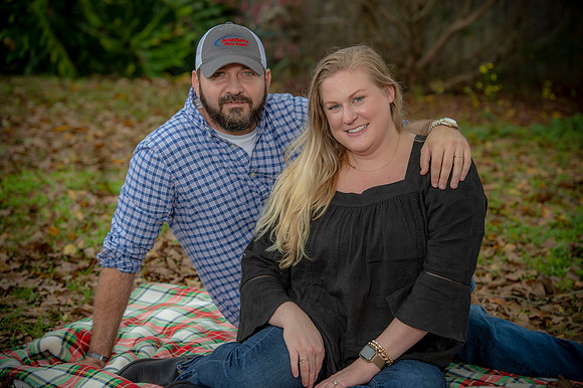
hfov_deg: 16.8
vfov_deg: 11.2
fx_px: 1975
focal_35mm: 122
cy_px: 194
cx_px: 292
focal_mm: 122
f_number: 5
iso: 160
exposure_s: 1/200
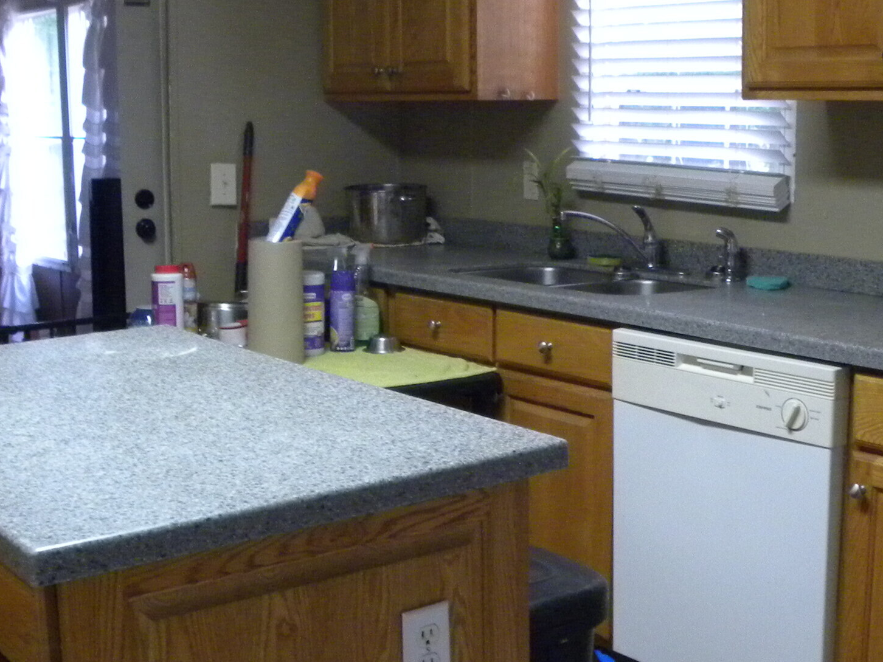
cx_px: 492
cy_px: 302
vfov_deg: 26.5
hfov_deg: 34.9
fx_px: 1403
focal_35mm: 55
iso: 400
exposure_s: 1/42.8
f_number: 2.8
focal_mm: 4.6
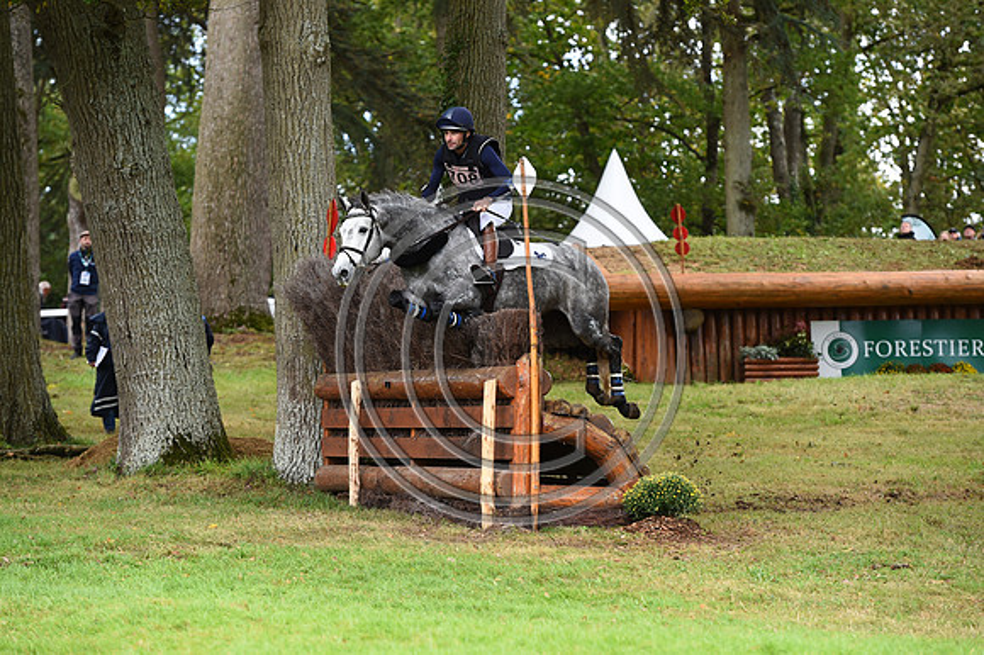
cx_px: 492
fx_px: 3688
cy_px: 328
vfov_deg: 10.1
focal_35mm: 135
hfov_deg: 15.2
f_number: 4.5
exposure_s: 1/1250
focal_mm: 135
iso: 1250
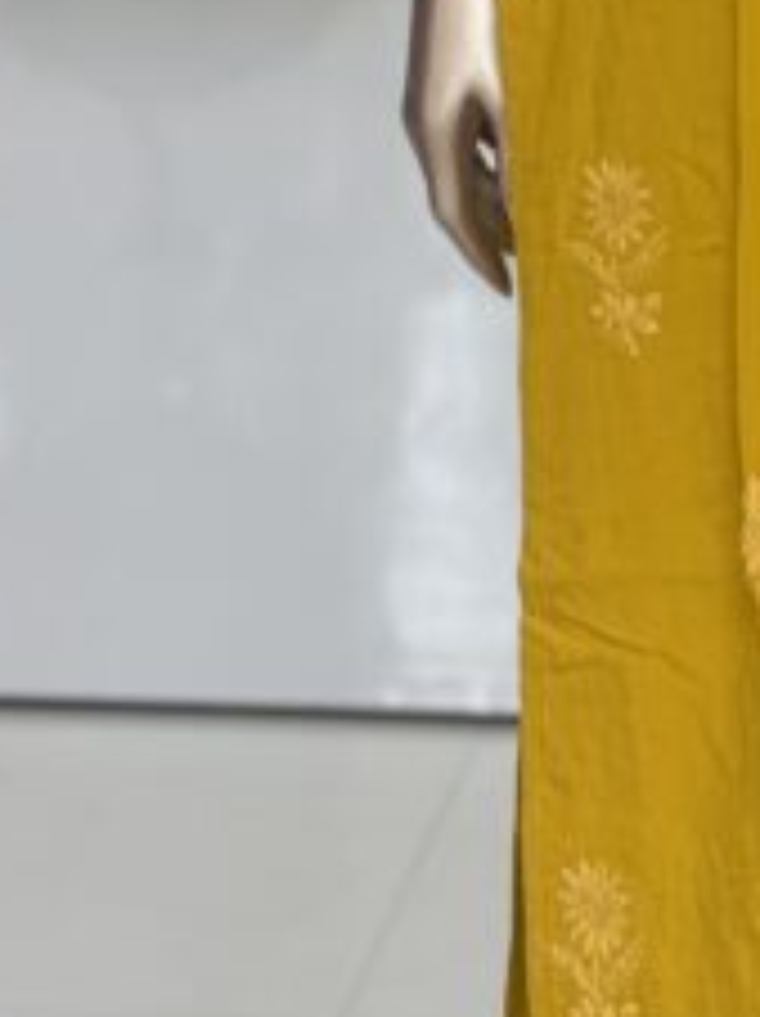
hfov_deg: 8.6
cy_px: -500
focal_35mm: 170
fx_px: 4986
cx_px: 1003
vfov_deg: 11.2
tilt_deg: -0.2
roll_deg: -2.1
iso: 80
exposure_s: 1/100
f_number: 1.78
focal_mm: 6.76
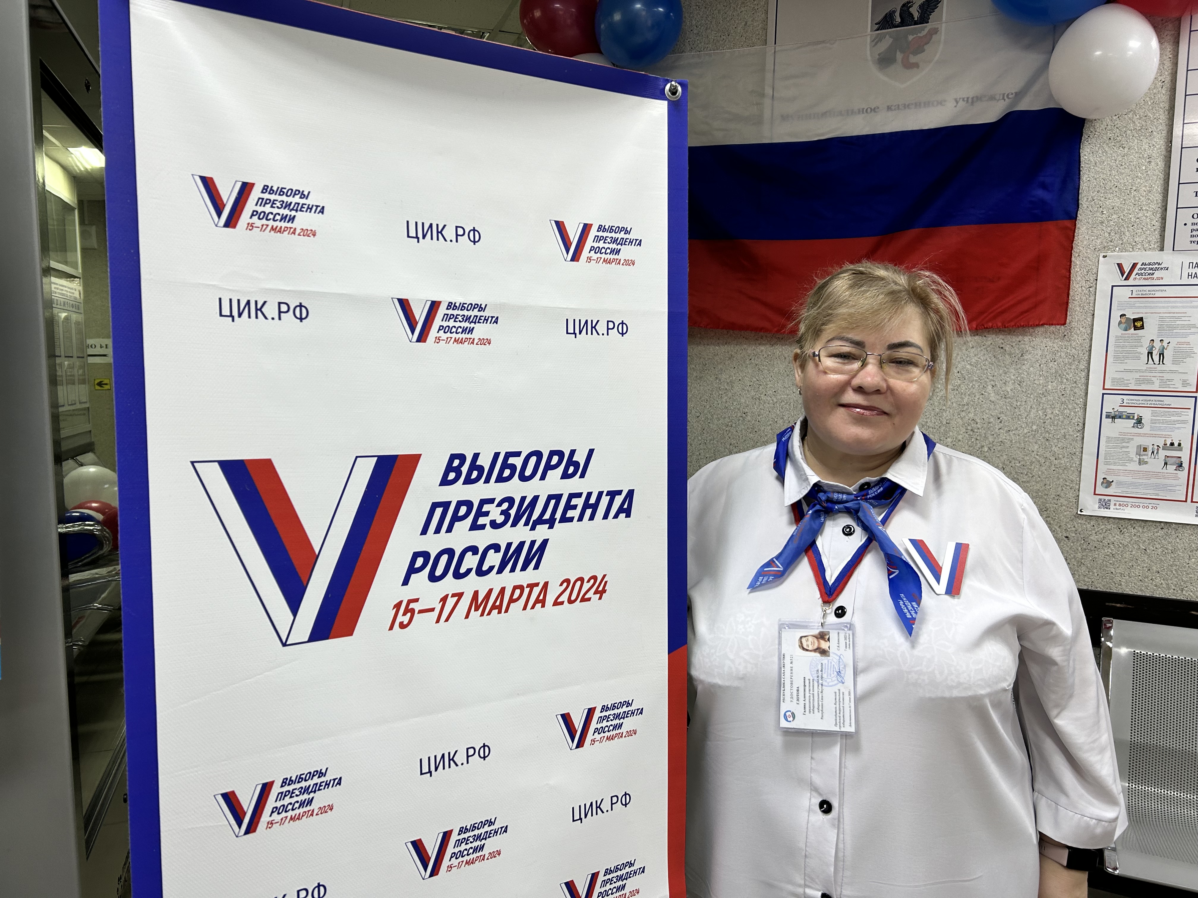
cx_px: 599
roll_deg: -1.3
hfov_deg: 67.3
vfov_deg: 53.1
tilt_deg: -4.8
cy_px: 449
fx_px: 900
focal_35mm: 26
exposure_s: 1/50
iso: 64
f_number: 1.5
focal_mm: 5.7
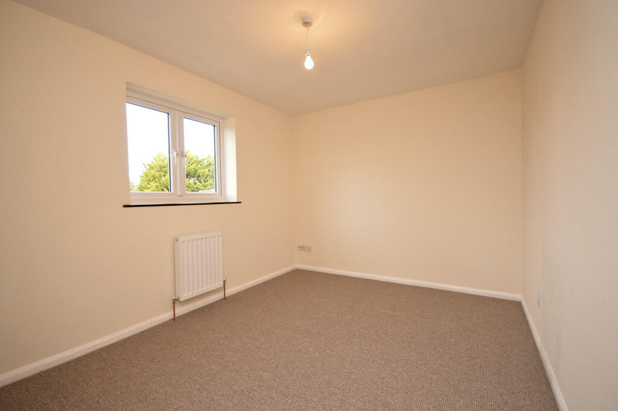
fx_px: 257
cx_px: 309
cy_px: 206
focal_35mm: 15
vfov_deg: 77.2
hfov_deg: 100.4
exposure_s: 1/100
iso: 400
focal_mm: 10
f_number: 4
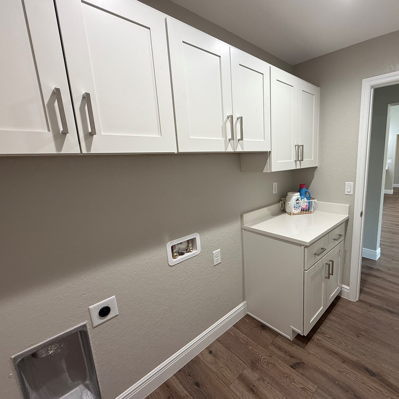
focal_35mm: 17
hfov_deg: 82.1
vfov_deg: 84.0
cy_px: 197
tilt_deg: -10.9
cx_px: 253
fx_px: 222
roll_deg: +1.6
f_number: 2.2
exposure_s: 1/120
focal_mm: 2.22
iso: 200
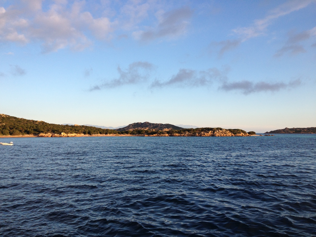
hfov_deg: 52.6
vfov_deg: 40.7
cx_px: 158
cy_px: 118
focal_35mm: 35
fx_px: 320
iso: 64
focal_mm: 4.28
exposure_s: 1/699
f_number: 2.4
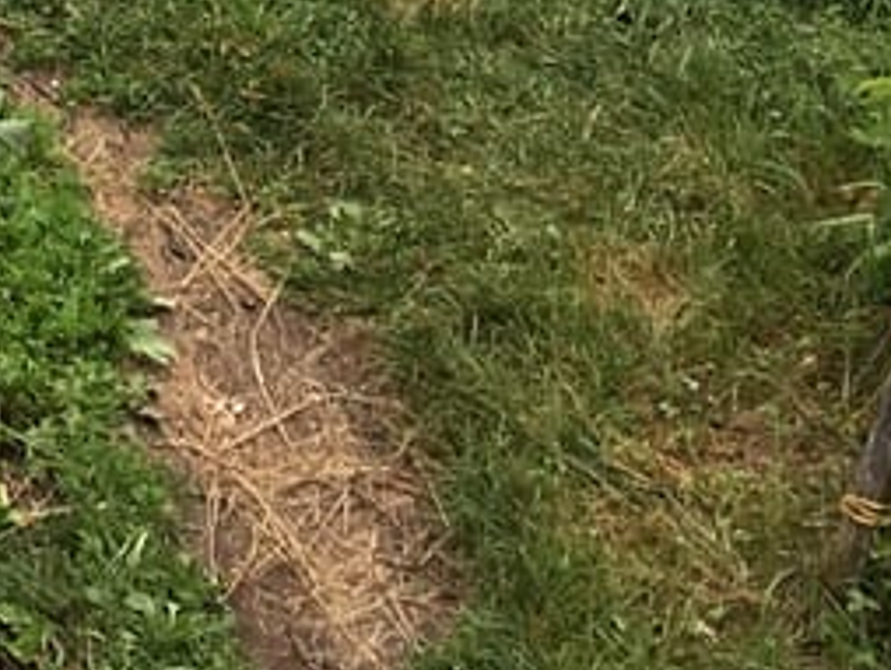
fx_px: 4406
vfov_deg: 7.8
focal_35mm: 171
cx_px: -814
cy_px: -1205
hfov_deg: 10.7
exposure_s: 1/152
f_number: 2.2
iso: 25
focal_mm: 4.15
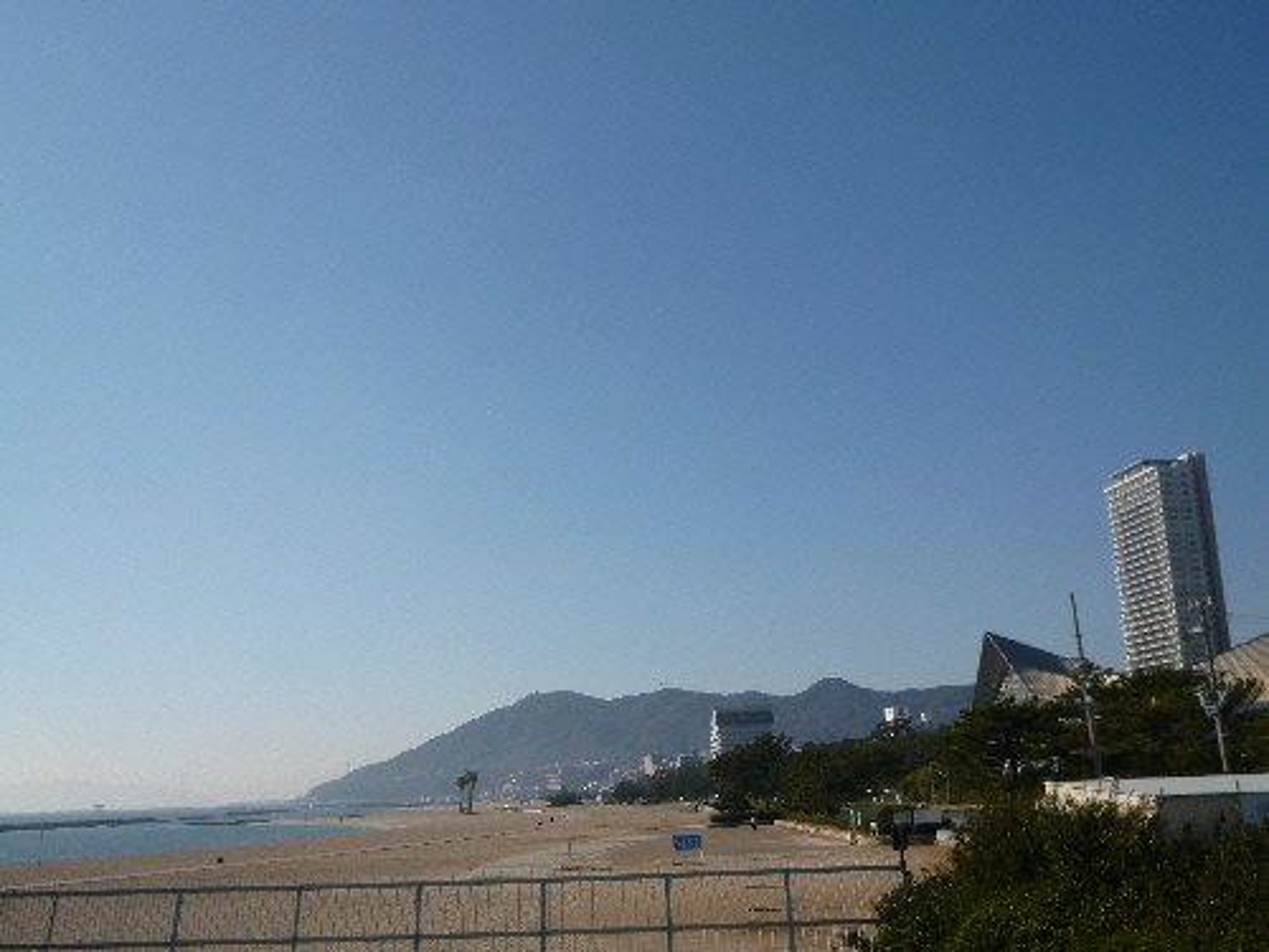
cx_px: 634
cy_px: 476
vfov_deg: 41.8
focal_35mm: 34
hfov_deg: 54.0
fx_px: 1246
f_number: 9
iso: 100
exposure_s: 1/250
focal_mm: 6
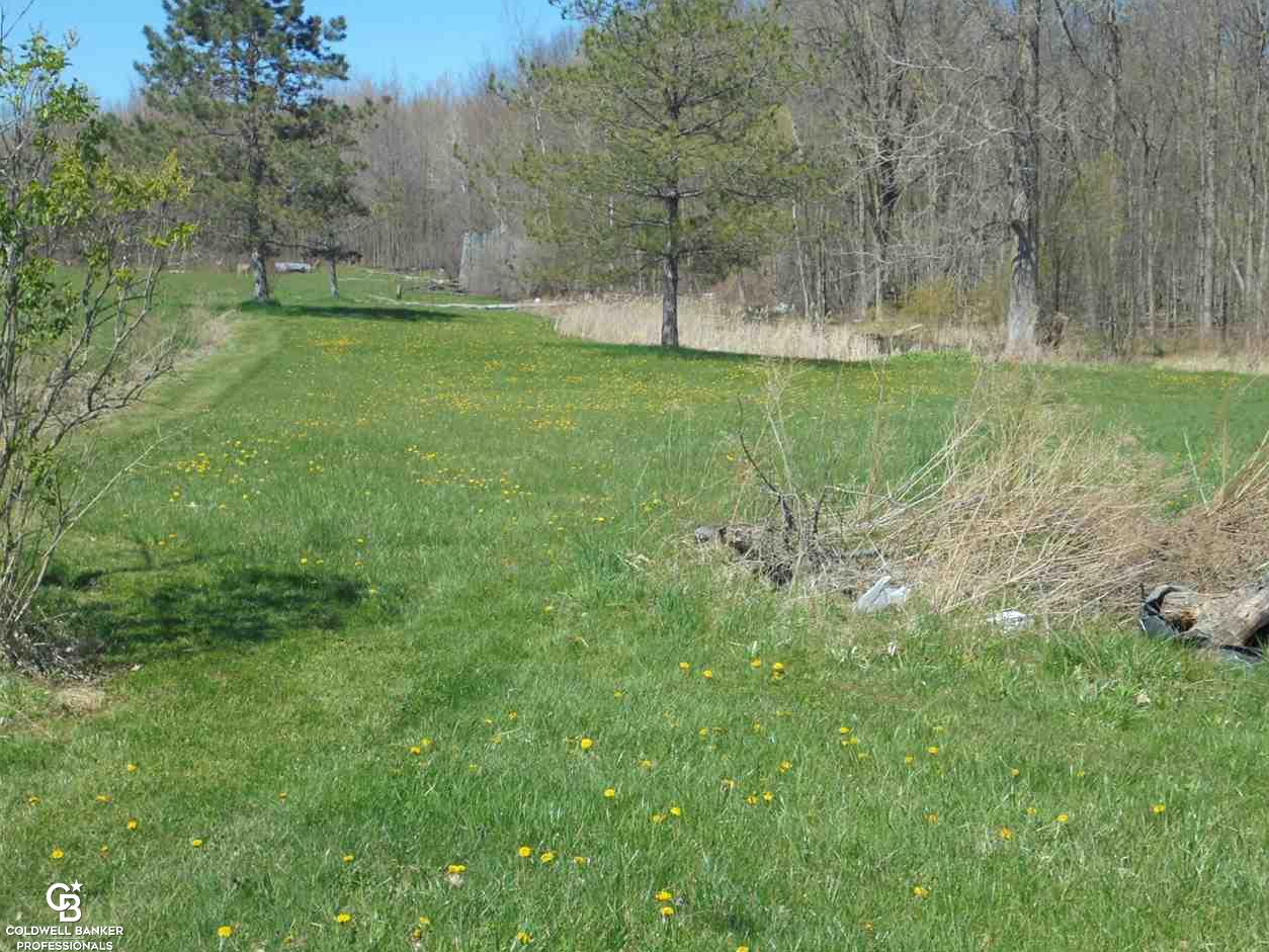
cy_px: 468
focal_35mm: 50
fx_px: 1833
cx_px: 647
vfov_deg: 29.1
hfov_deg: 38.2
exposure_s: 1/500
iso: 100
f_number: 4.8
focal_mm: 8.9
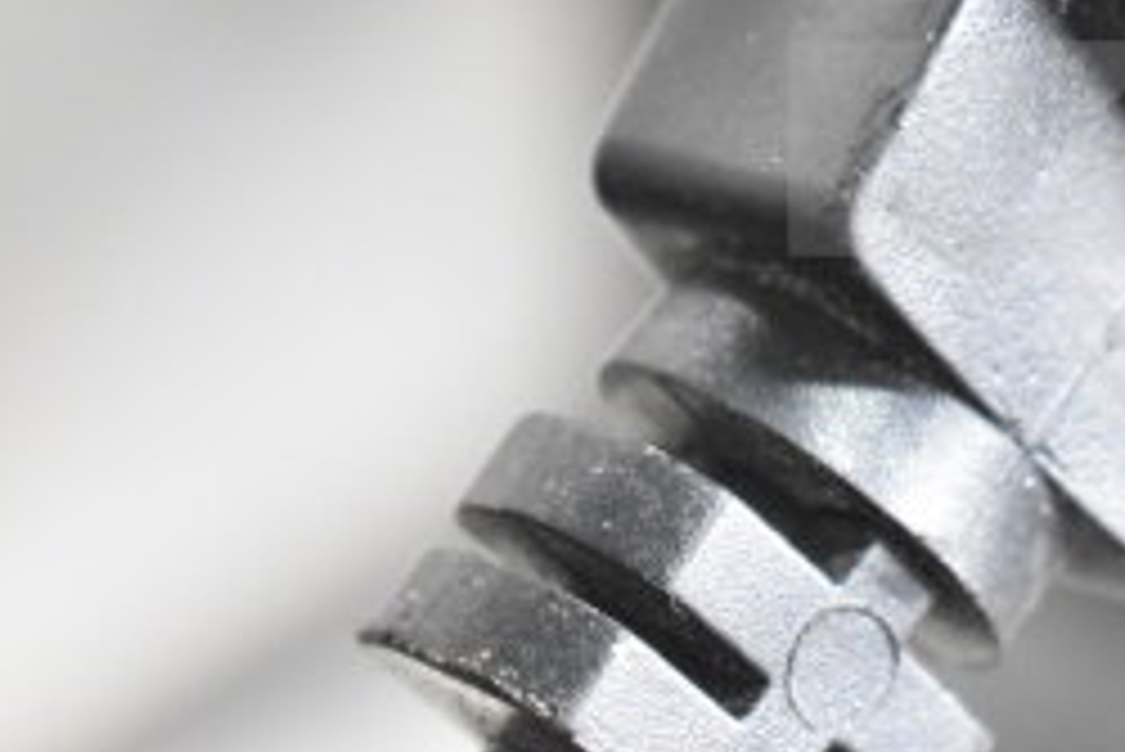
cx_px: 1292
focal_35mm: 201
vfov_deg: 6.8
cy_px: -101
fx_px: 6291
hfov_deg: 10.1
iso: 6400
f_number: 7.1
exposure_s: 1/160
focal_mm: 55
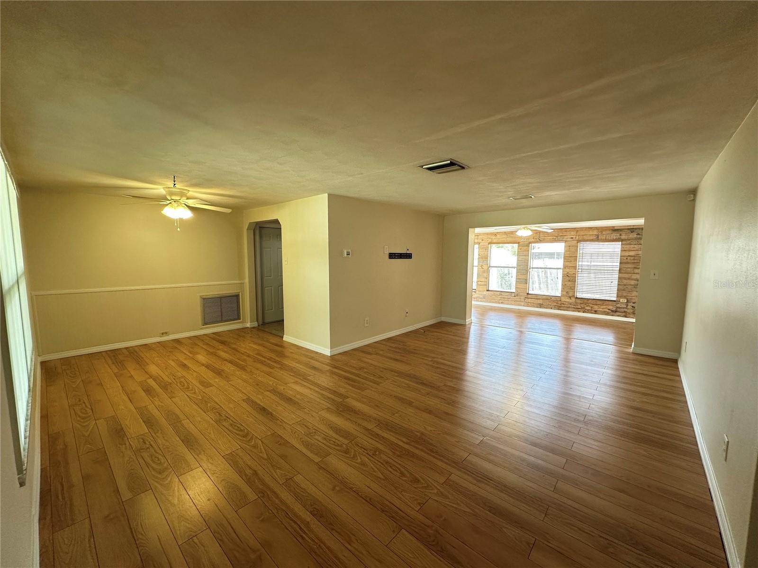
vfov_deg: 85.7
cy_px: 284
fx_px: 307
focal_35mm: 14
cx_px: 379
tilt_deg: -5.0
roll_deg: -0.4
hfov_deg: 102.1
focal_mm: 2.22
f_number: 2.2
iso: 200
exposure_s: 1/120
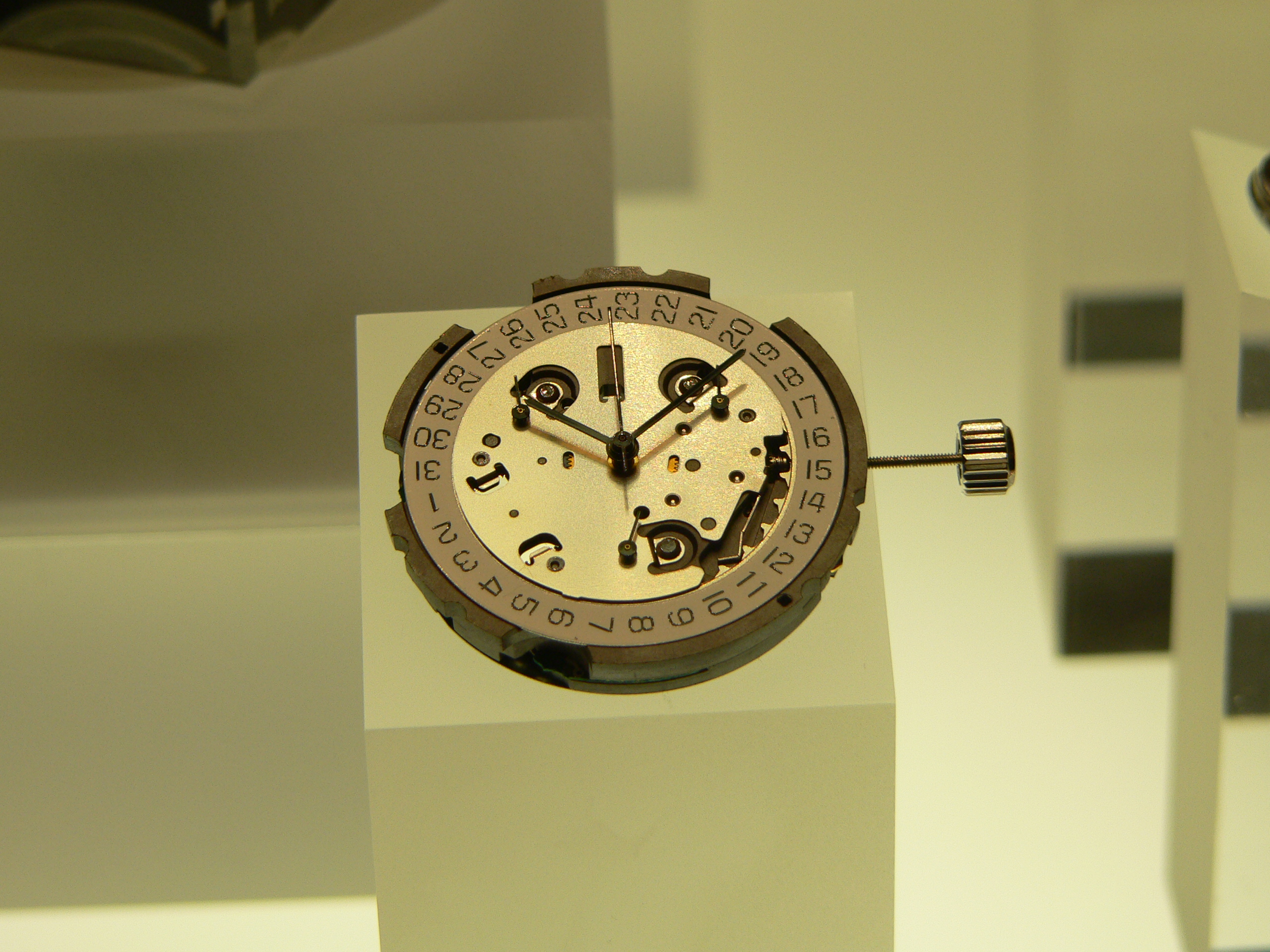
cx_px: 635
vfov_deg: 11.7
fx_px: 4659
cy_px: 476
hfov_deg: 15.5
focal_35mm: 127
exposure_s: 1/250
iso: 100
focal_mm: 21.1
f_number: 4
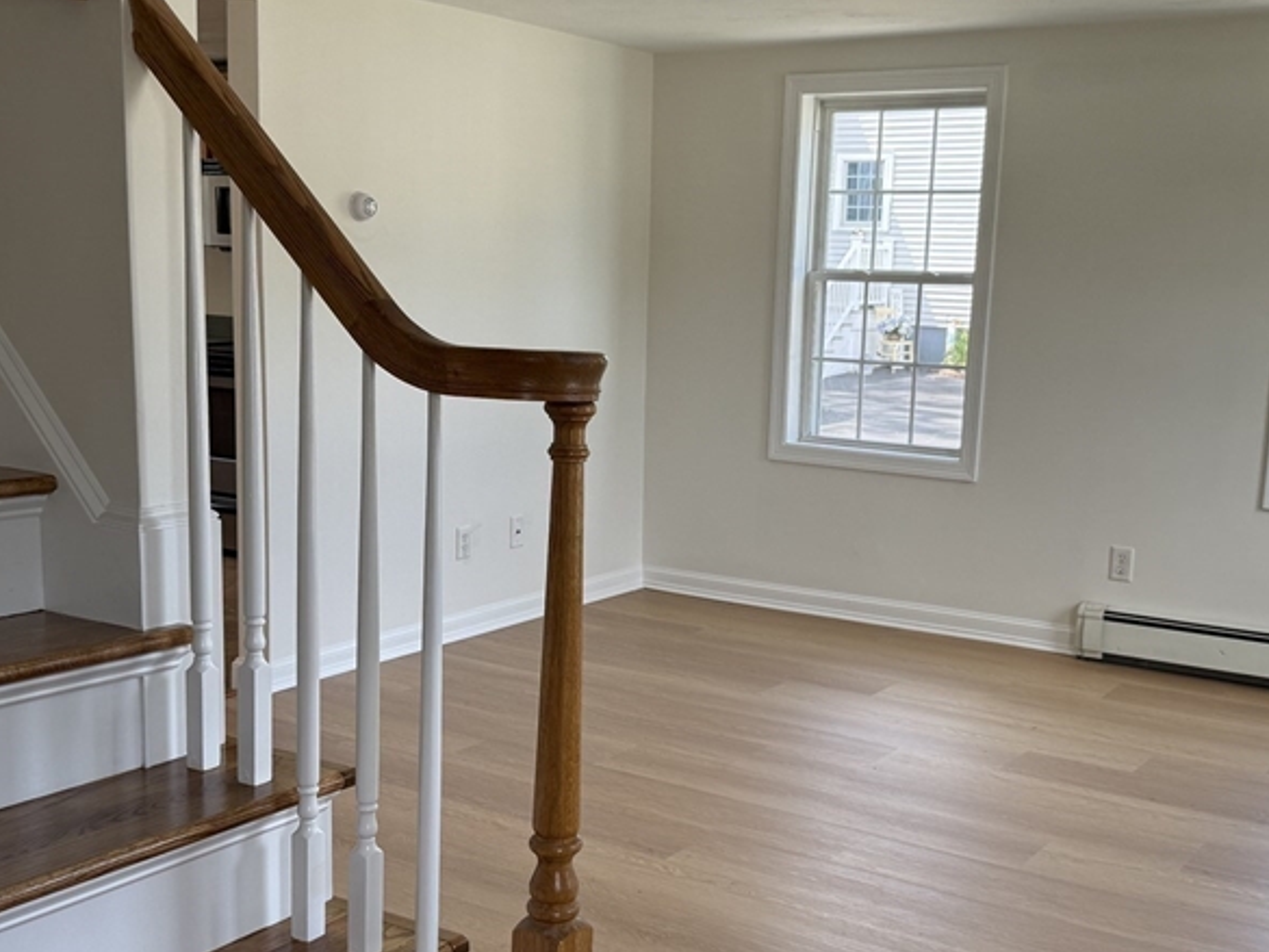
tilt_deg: -8.5
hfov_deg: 44.7
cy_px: 518
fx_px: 1540
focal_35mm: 42
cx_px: 692
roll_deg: -2.2
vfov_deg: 34.3
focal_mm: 6.76
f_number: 1.78
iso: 100
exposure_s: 1/259
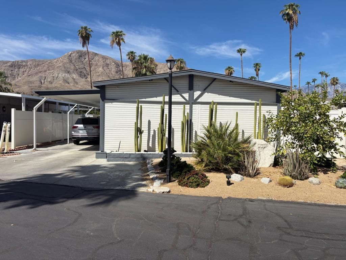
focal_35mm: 26
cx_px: 173
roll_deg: -0.4
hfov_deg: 67.3
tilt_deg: -1.5
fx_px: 260
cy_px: 130
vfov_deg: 53.1
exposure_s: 1/4950
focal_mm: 5.96
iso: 50
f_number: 1.6
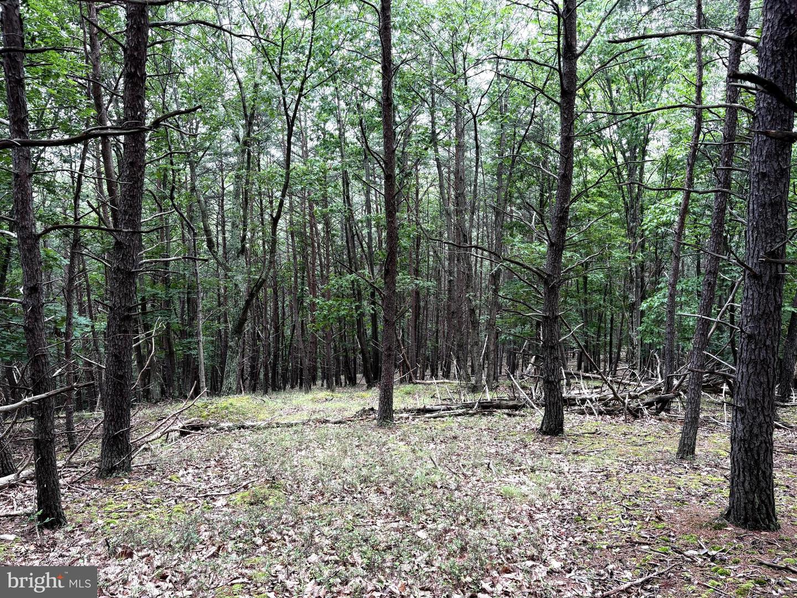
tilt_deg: -6.5
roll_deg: +1.7
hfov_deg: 67.3
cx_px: 398
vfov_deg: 53.1
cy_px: 299
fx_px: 599
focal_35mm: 26
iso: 125
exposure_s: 1/60
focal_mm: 5.96
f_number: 1.6
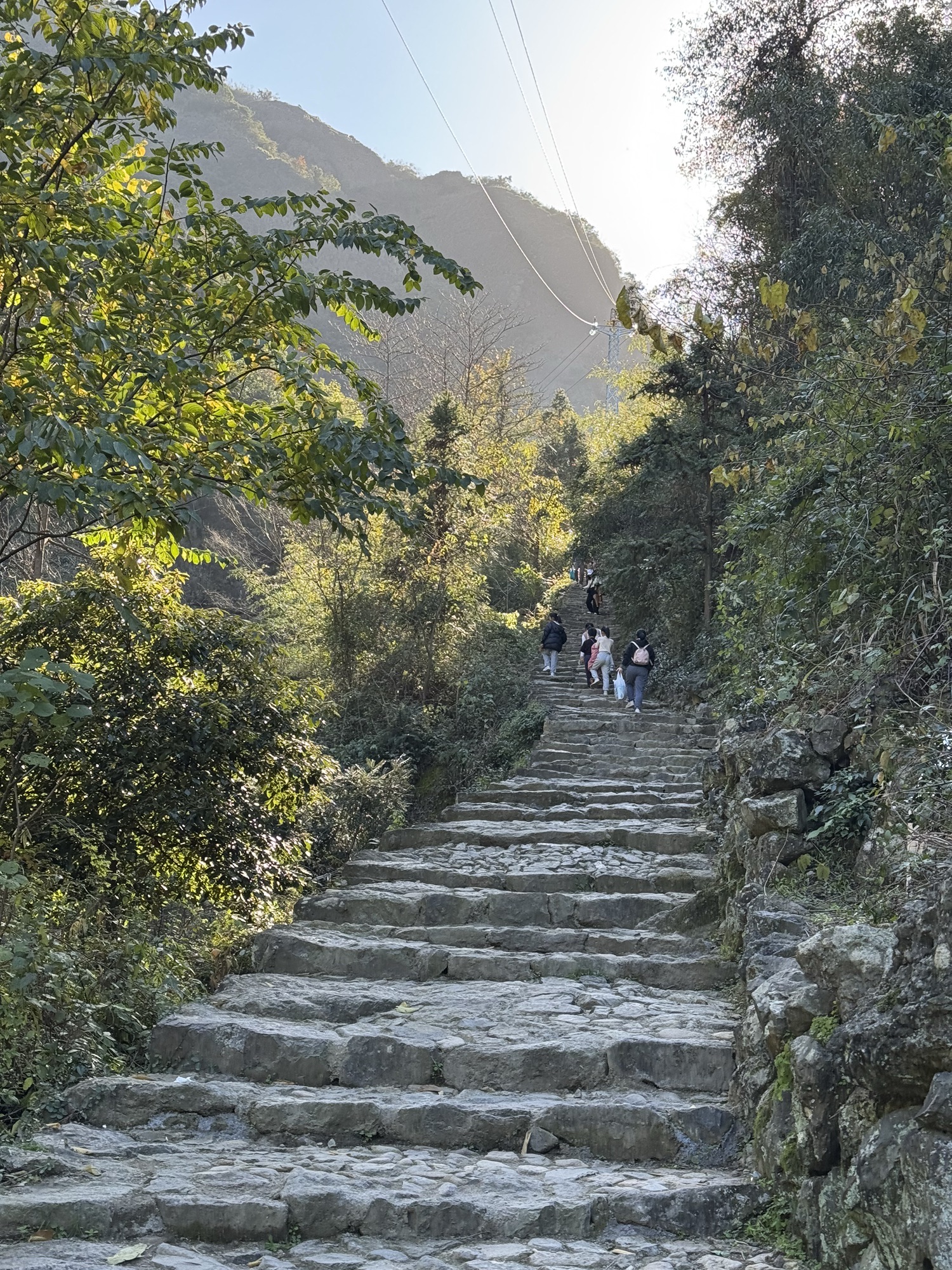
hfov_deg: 30.3
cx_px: 476
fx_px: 1760
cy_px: 635
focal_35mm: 48
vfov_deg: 39.7
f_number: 1.78
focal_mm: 6.76
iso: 64
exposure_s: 1/372
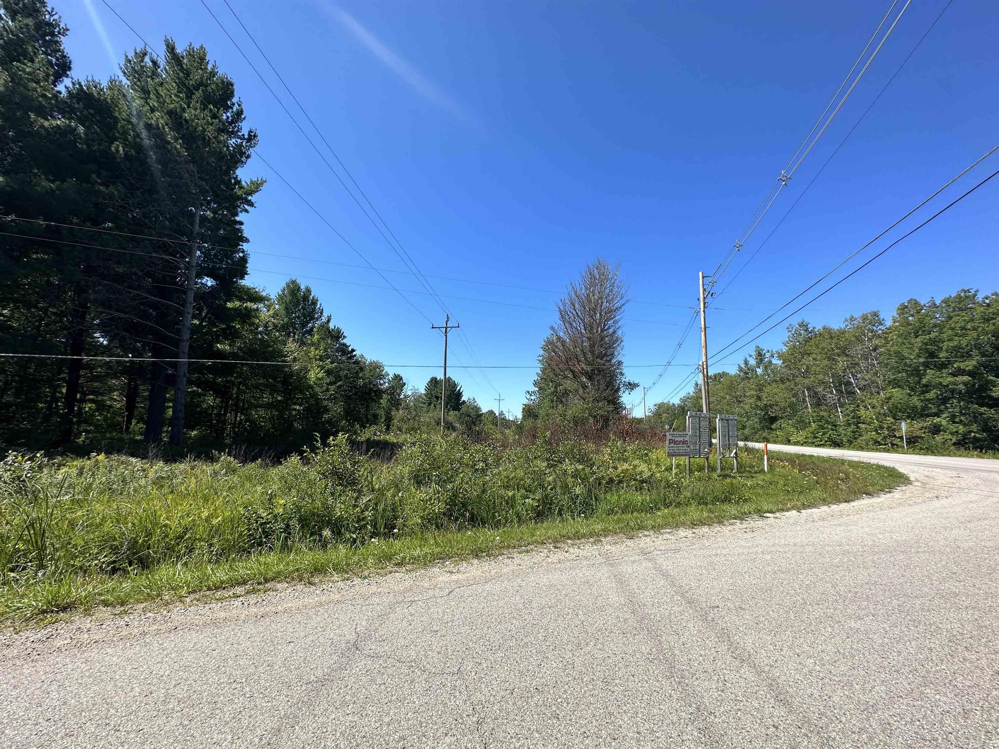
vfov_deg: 85.7
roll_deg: +1.1
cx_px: 500
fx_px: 404
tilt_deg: +7.7
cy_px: 374
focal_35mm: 14
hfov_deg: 102.1
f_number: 2.2
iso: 50
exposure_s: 1/1453
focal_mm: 2.22
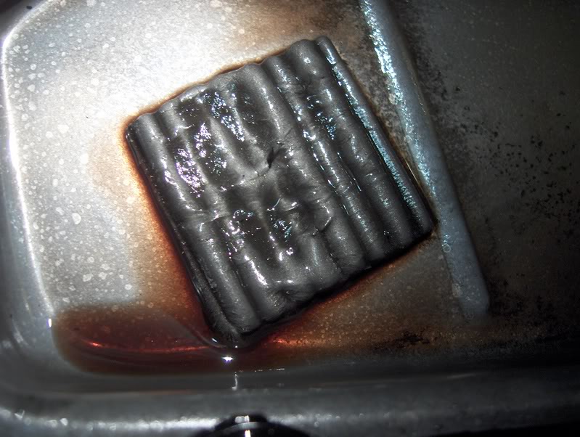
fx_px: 655
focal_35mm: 39
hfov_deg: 47.8
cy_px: 218
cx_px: 290
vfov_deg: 36.9
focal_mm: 8
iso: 200
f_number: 2.8
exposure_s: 1/42.1
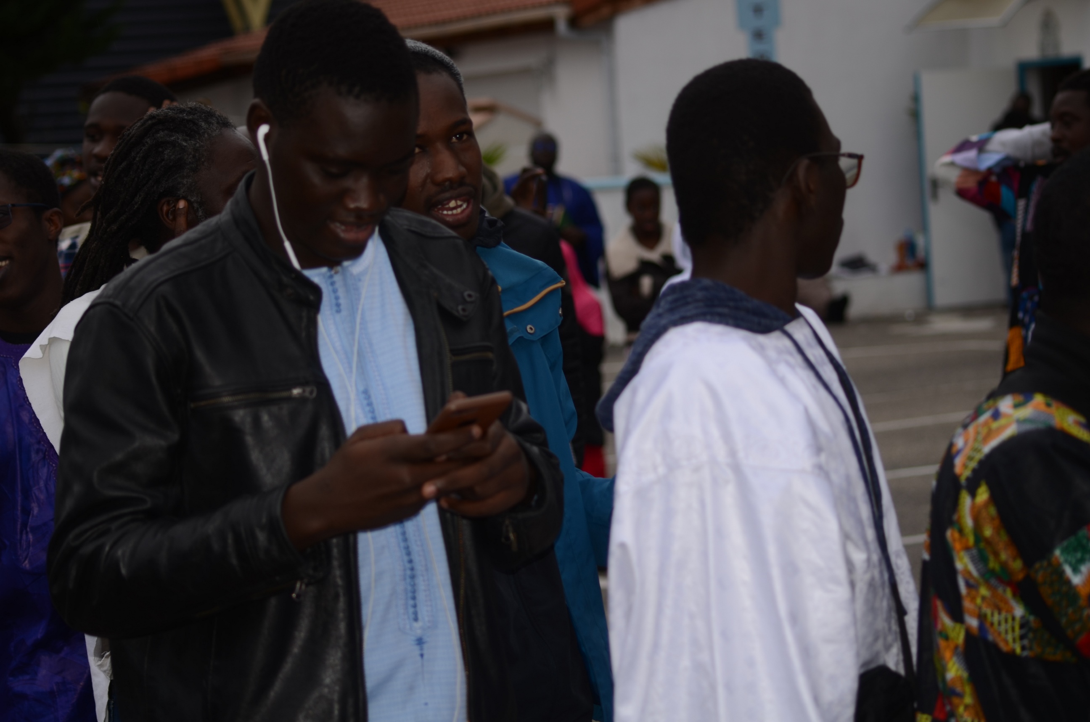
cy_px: 361
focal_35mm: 117
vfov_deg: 11.7
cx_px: 545
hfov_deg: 17.5
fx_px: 3535
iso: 100
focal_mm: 78
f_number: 4
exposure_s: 1/200
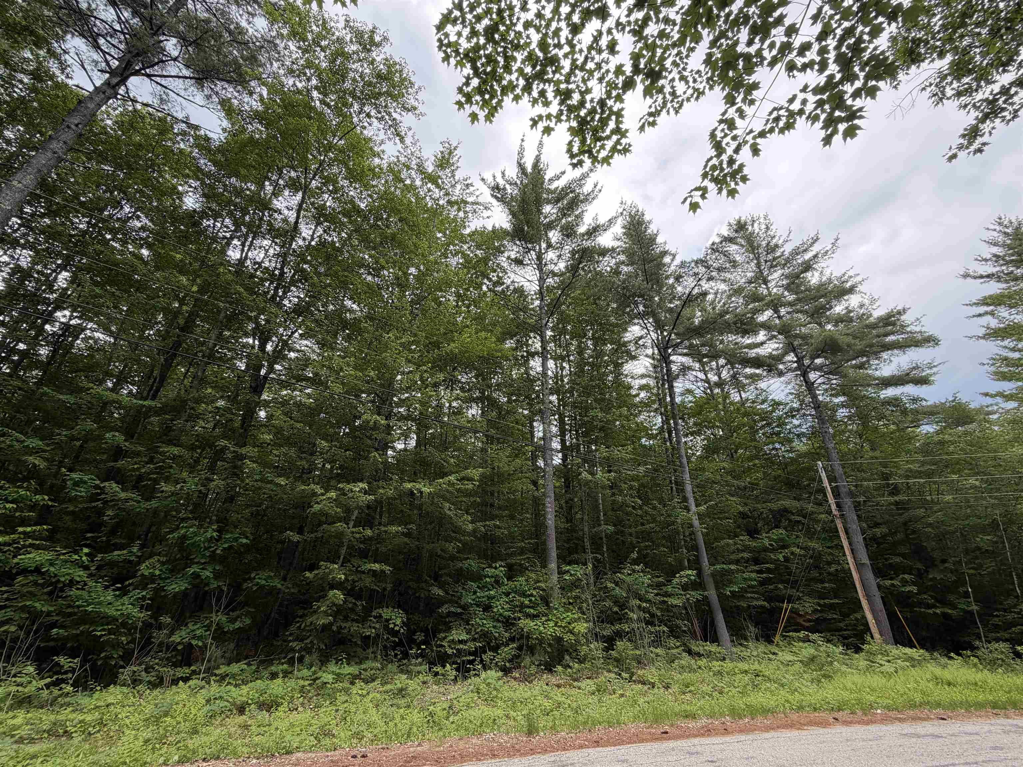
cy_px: 384
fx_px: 414
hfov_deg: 102.1
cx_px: 512
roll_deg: +0.5
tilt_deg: +31.6
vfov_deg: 85.7
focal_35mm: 14
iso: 50
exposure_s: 1/502
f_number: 2.2
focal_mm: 2.22
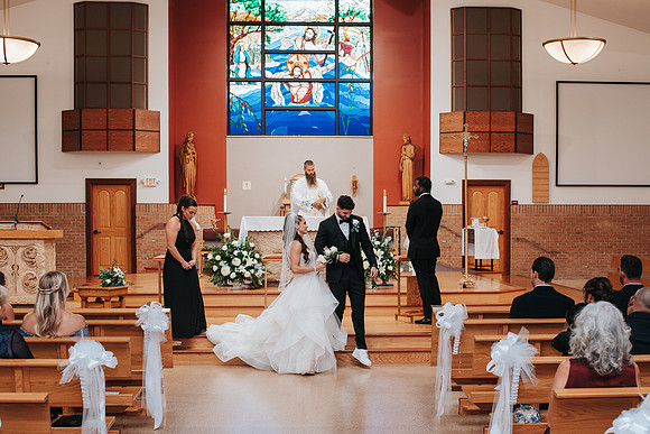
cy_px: 268
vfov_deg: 26.6
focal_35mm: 51
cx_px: 353
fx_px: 915
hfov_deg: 39.1
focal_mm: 35
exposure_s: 1/125
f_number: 2.8
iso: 560
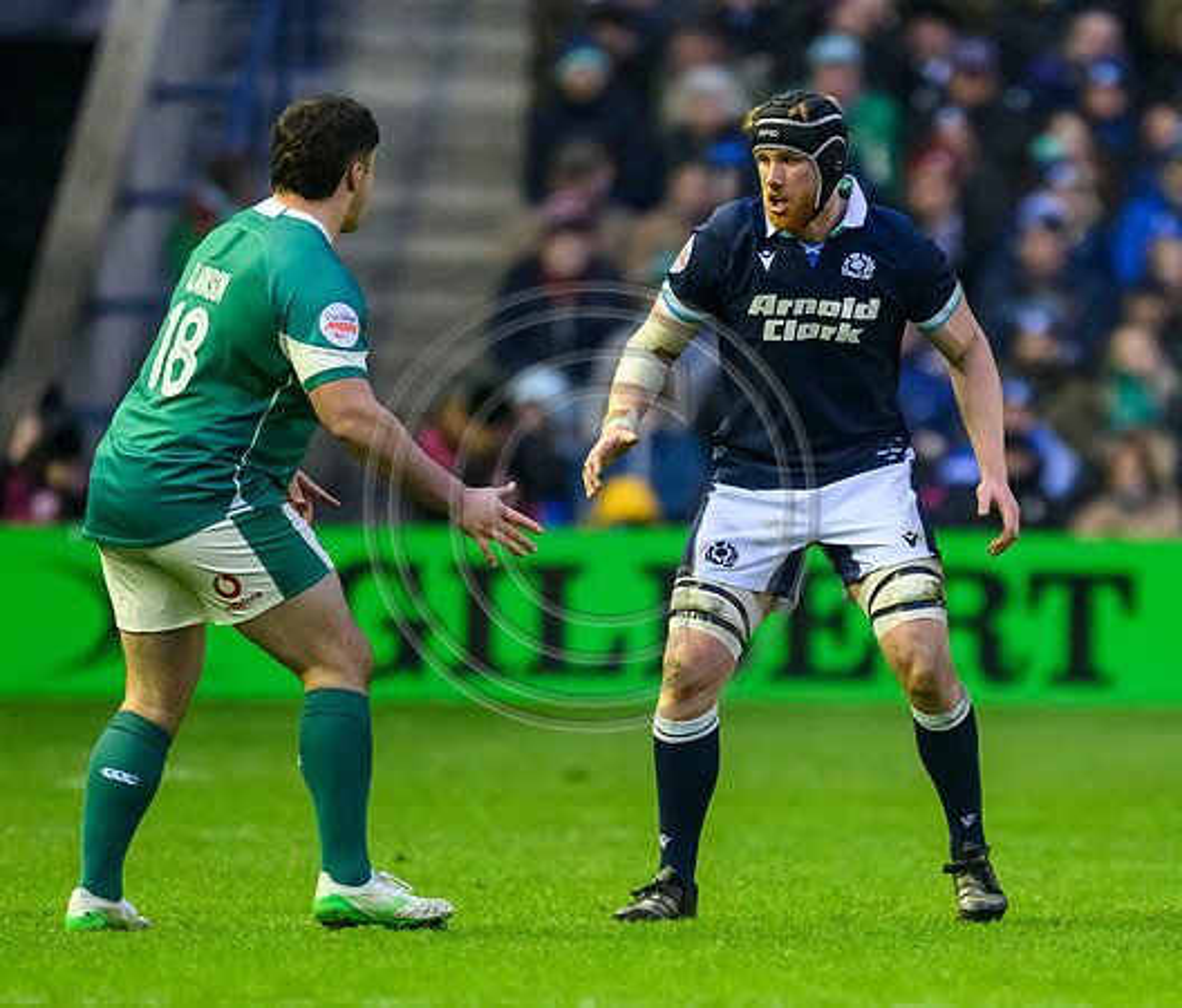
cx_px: 933
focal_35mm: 1077
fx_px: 38651
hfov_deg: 1.8
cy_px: 704
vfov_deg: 1.5
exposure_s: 1/1250
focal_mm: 560
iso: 8000
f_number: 4
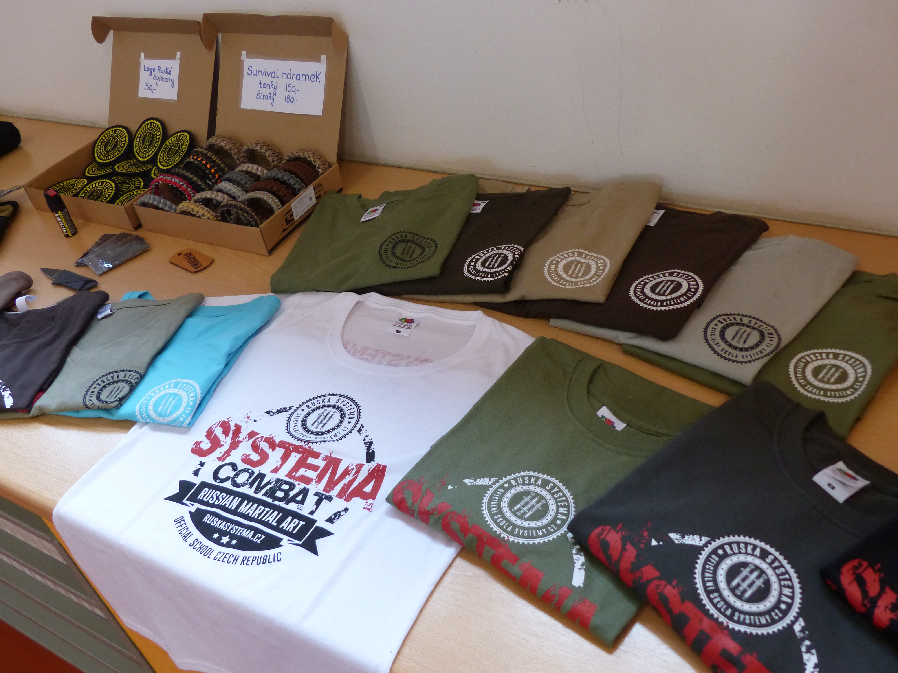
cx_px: 449
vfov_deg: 45.4
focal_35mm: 31
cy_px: 336
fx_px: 804
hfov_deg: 58.4
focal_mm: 5.6
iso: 250
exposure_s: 1/60
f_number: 2.8
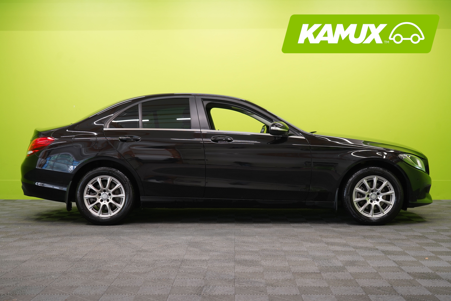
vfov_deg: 28.6
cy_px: 150
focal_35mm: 47
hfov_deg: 41.9
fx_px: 589
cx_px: 226
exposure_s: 1/30
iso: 400
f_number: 5
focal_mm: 47
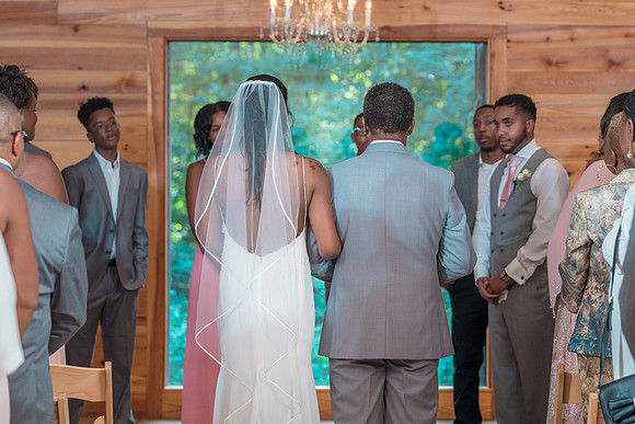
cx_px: 342
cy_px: 151
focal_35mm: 124
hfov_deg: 16.5
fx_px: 2196
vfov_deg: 11.0
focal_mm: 95
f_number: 4
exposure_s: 1/200
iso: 800
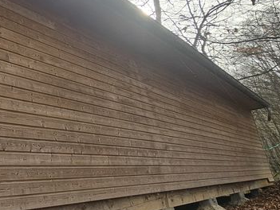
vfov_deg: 38.6
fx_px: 300
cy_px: 85
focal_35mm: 37
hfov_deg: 41.7
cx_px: -15
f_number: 2.2
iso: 50
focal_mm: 2.2
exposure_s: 1/850
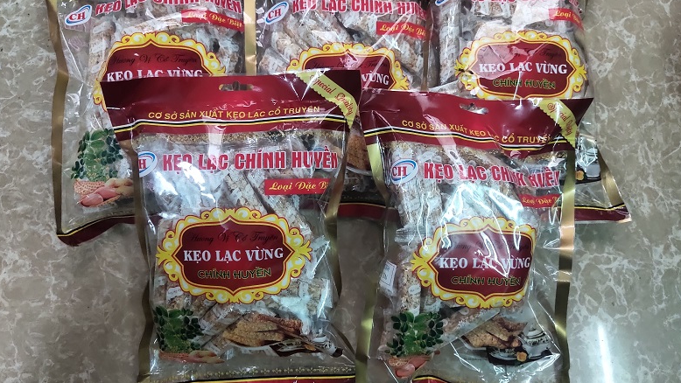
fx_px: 506
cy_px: 175
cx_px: 342
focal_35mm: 28
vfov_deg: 41.5
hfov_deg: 67.9
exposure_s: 1/100
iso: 525
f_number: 1.7
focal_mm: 4.71
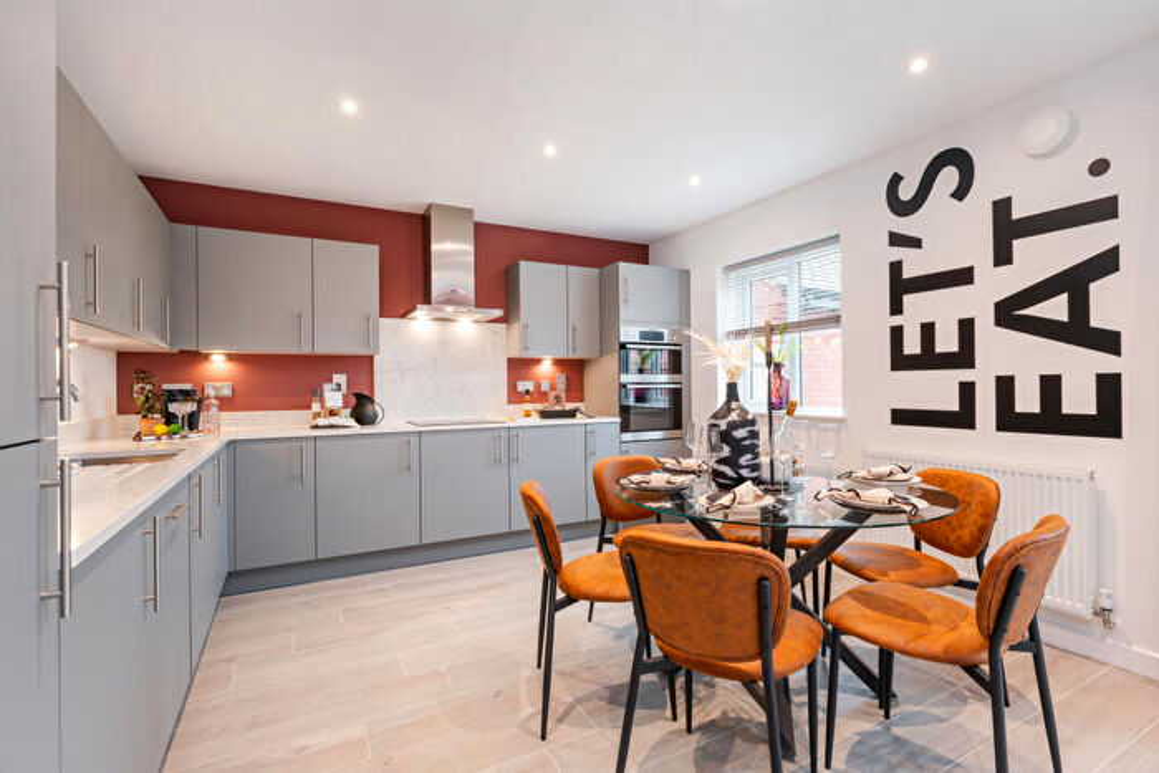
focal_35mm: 17
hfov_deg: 93.3
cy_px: 386
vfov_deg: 70.5
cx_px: 580
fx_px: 547
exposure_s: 1/6
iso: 200
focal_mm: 17
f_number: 7.1
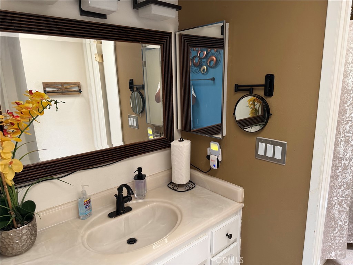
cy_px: 132
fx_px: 245
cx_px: 176
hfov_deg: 71.6
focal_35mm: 24
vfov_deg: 56.8
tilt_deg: -12.6
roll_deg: +1.3
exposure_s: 1/60
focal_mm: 6.76
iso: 250
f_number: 1.78
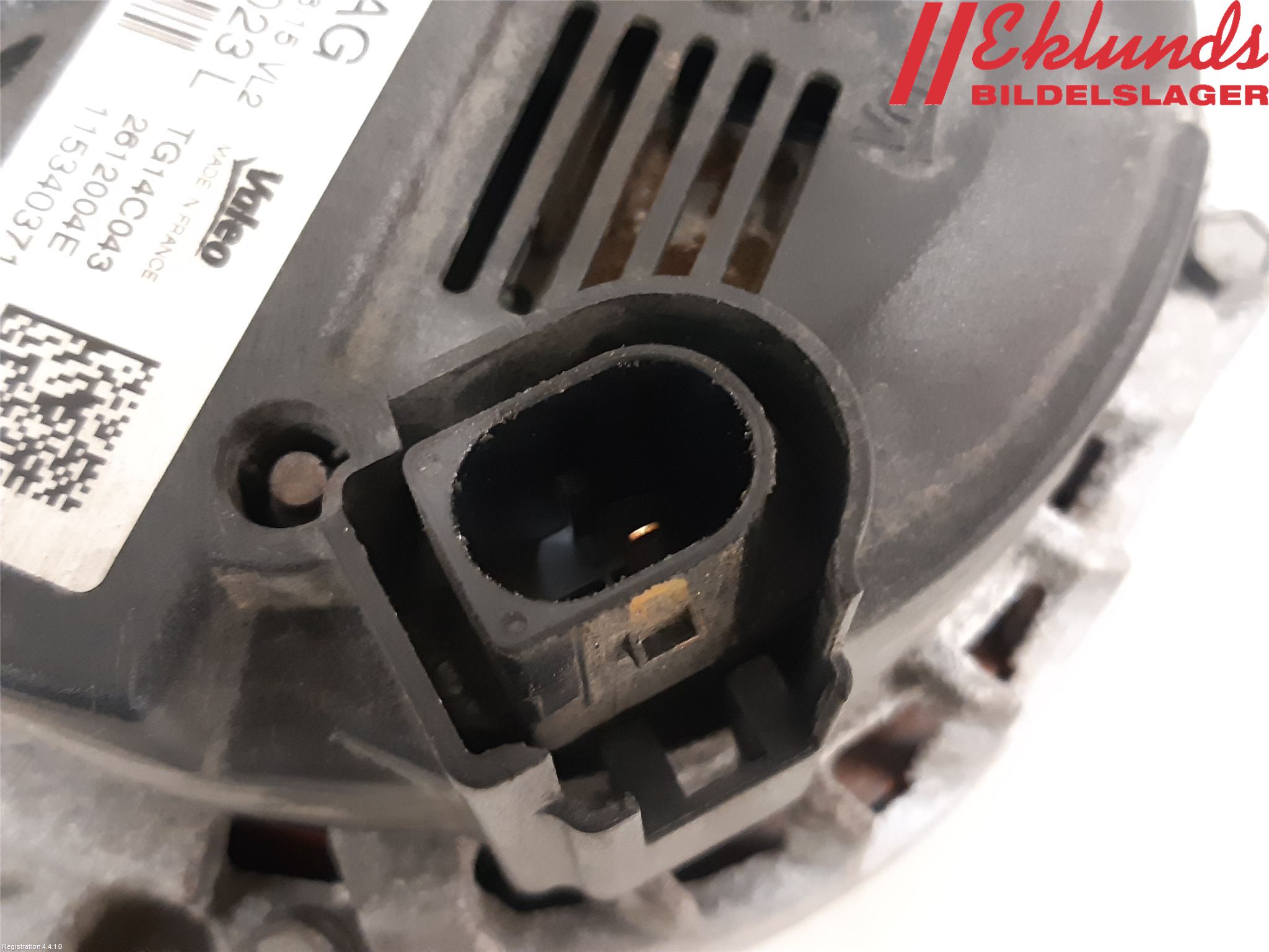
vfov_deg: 53.1
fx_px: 953
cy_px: 476
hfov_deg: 67.3
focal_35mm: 26
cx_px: 634
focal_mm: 3.93
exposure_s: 1/25
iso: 500
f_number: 1.7
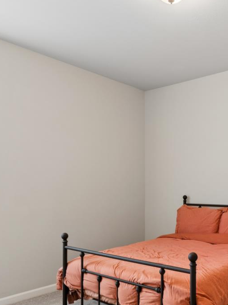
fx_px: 308
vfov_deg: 52.2
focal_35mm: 35
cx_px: 173
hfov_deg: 39.4
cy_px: 184
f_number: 7.1
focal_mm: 11
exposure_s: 1/2
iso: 125
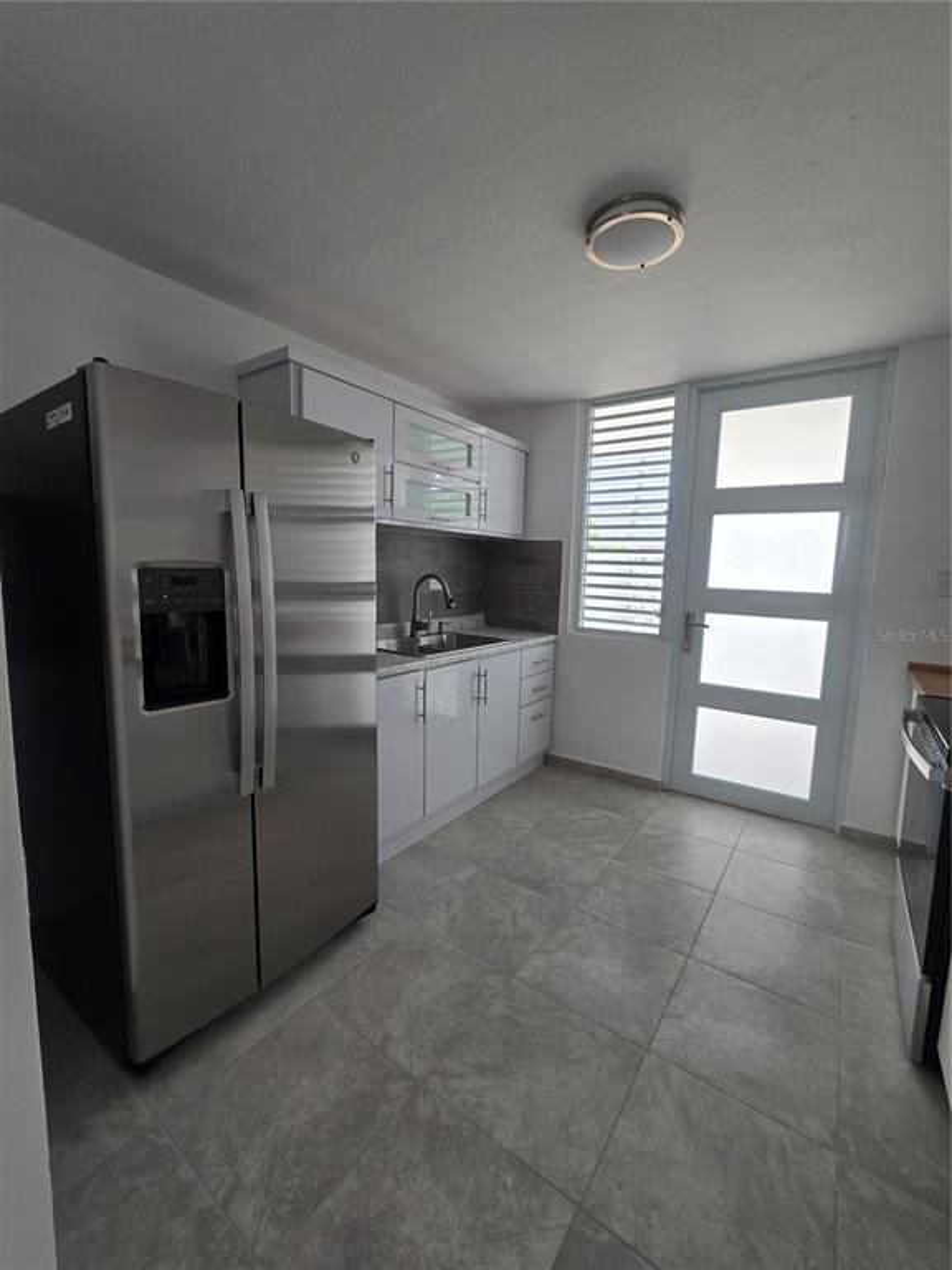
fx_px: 477
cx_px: 476
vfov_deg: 106.2
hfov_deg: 89.9
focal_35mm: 13
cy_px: 635
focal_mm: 2.2
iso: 50
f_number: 2.2
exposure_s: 1/151
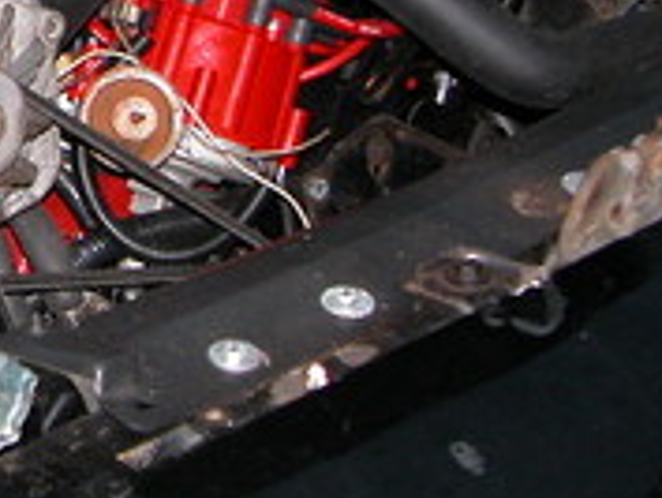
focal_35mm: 134
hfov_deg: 14.0
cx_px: -239
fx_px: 2564
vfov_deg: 10.9
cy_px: -79
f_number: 2.8
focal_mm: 9.5
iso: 100
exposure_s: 1/60
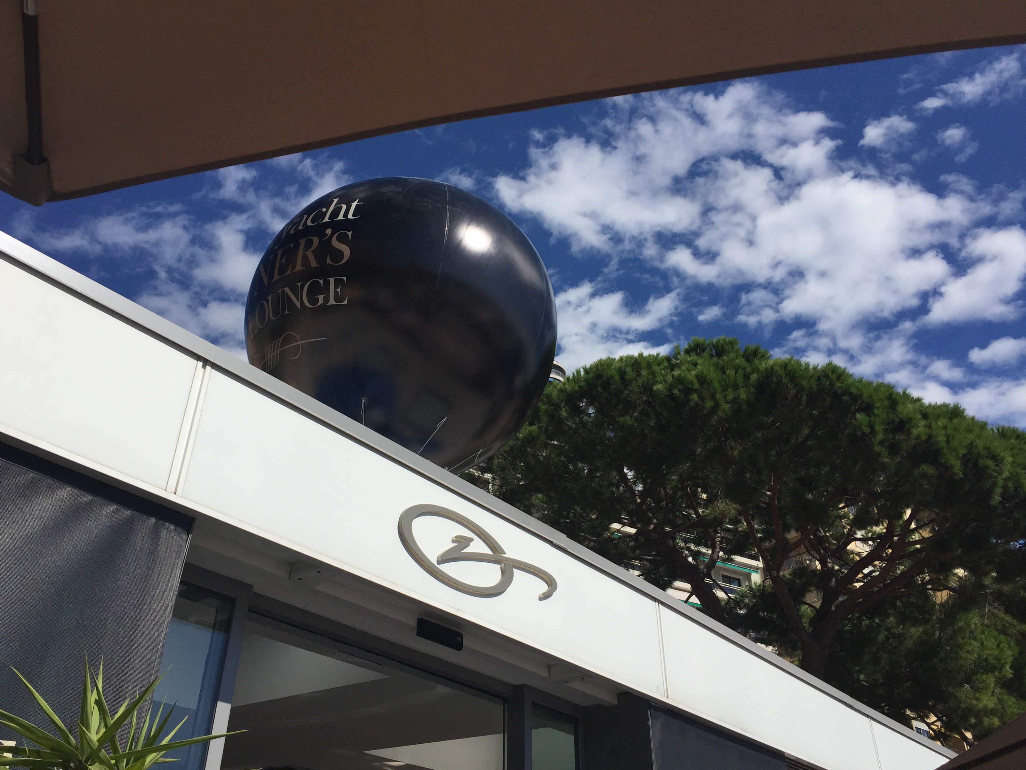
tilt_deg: +34.1
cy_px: 376
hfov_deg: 60.0
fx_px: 889
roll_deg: -2.0
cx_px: 505
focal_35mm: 30
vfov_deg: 46.8
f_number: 2.2
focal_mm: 4.15
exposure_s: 1/5650
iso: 32
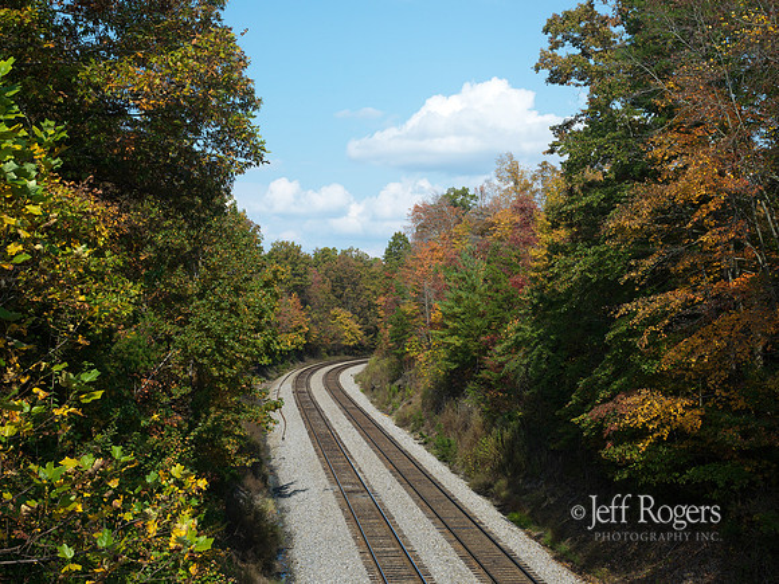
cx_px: 390
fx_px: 1260
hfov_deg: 34.3
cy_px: 292
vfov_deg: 26.1
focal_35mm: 56
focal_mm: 80
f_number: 2
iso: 100
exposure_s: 1/30
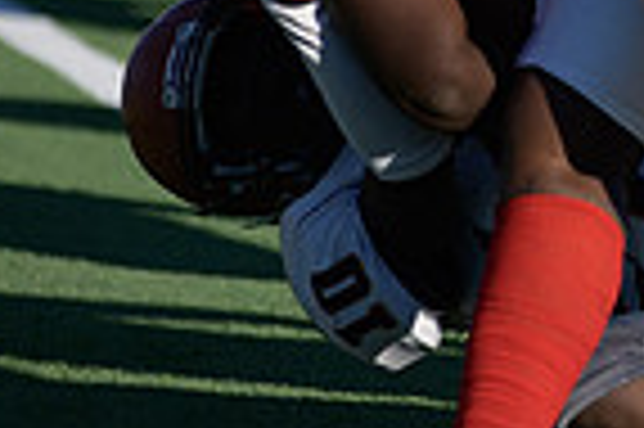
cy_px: -137
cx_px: 734
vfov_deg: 2.0
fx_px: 11990
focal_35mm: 671
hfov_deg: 3.1
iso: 160
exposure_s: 1/5000
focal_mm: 165
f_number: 2.8
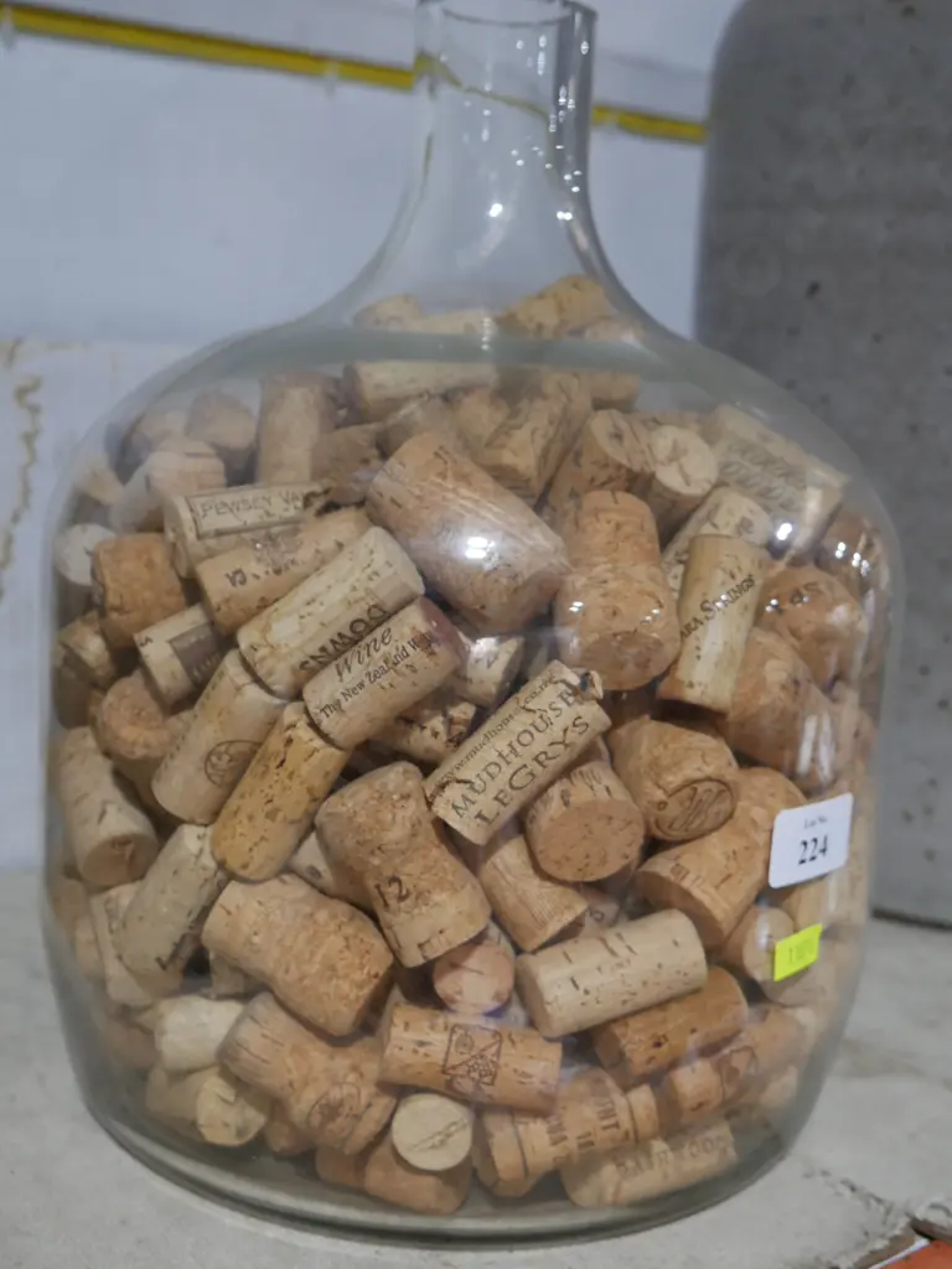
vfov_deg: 42.9
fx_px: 1613
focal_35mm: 44
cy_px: 634
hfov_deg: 32.9
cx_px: 476
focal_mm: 22
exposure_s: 1/60
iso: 1000
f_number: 4.7
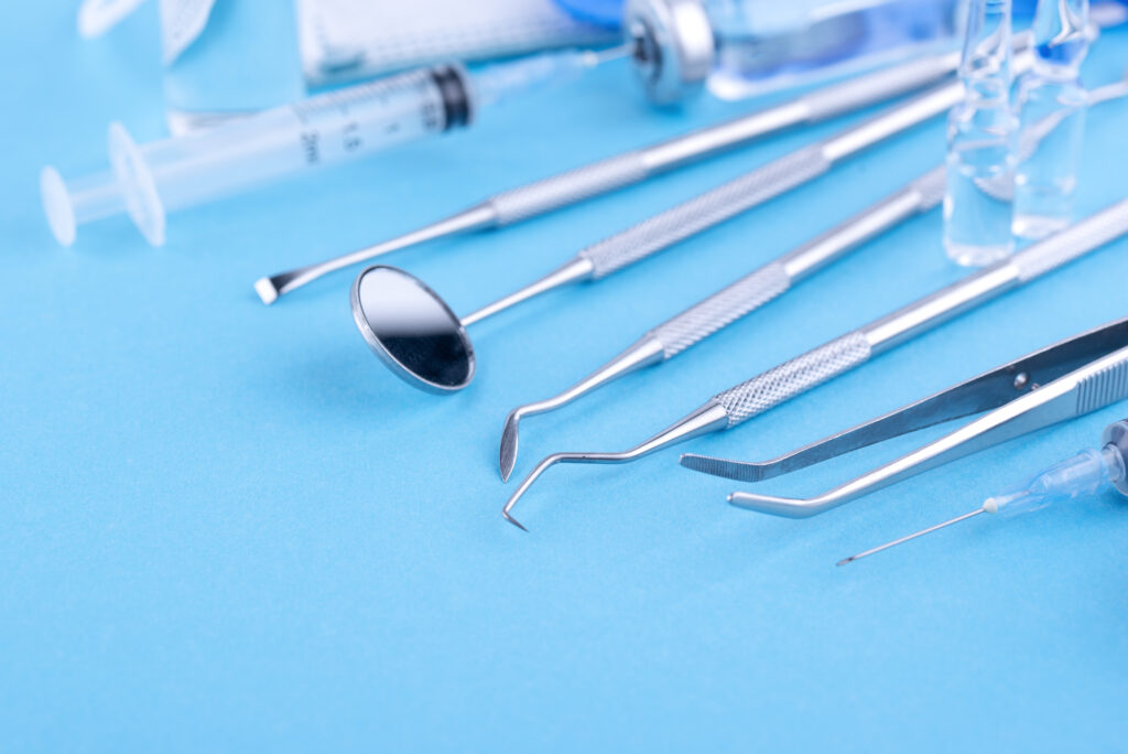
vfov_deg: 13.1
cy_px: 377
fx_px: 3292
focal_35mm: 105
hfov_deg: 19.4
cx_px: 564
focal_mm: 105
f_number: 10
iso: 100
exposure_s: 1/100
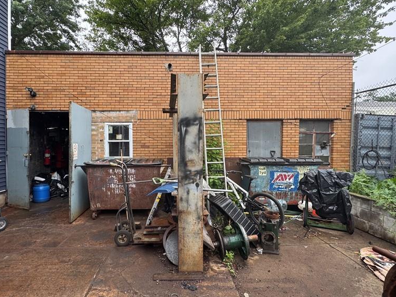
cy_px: 147
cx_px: 178
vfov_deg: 68.7
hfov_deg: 84.4
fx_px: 217
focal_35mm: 19
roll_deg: +0.3
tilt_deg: -1.1
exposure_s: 1/359
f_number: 2.2
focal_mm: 2.22
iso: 40
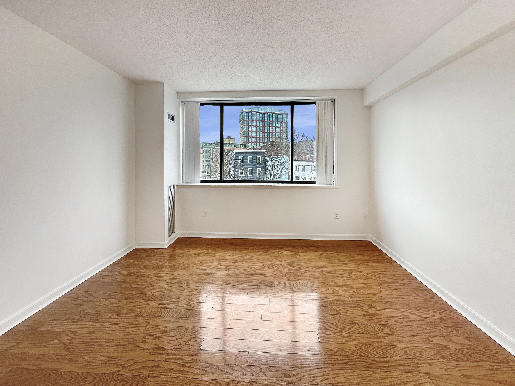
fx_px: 208
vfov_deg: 85.7
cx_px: 258
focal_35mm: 14
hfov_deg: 102.1
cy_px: 193
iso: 40
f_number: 2.2
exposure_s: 1/179
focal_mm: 2.22
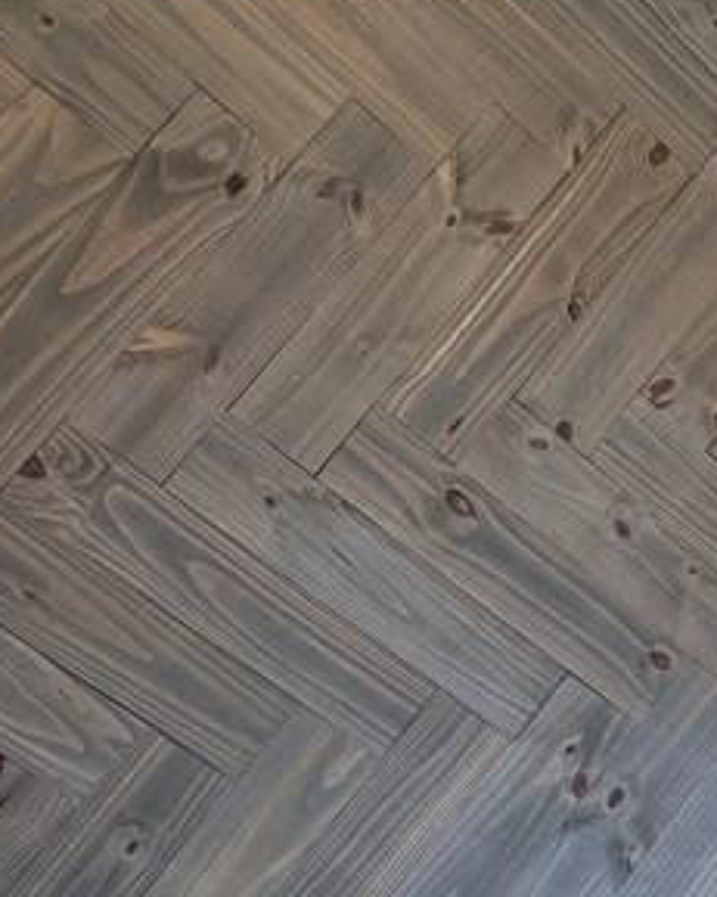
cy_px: 897
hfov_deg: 14.7
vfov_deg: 22.2
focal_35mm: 83
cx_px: 1499
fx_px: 2203
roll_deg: +0.6
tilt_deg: -14.9
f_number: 1.78
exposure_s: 1/60
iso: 160
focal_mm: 6.76
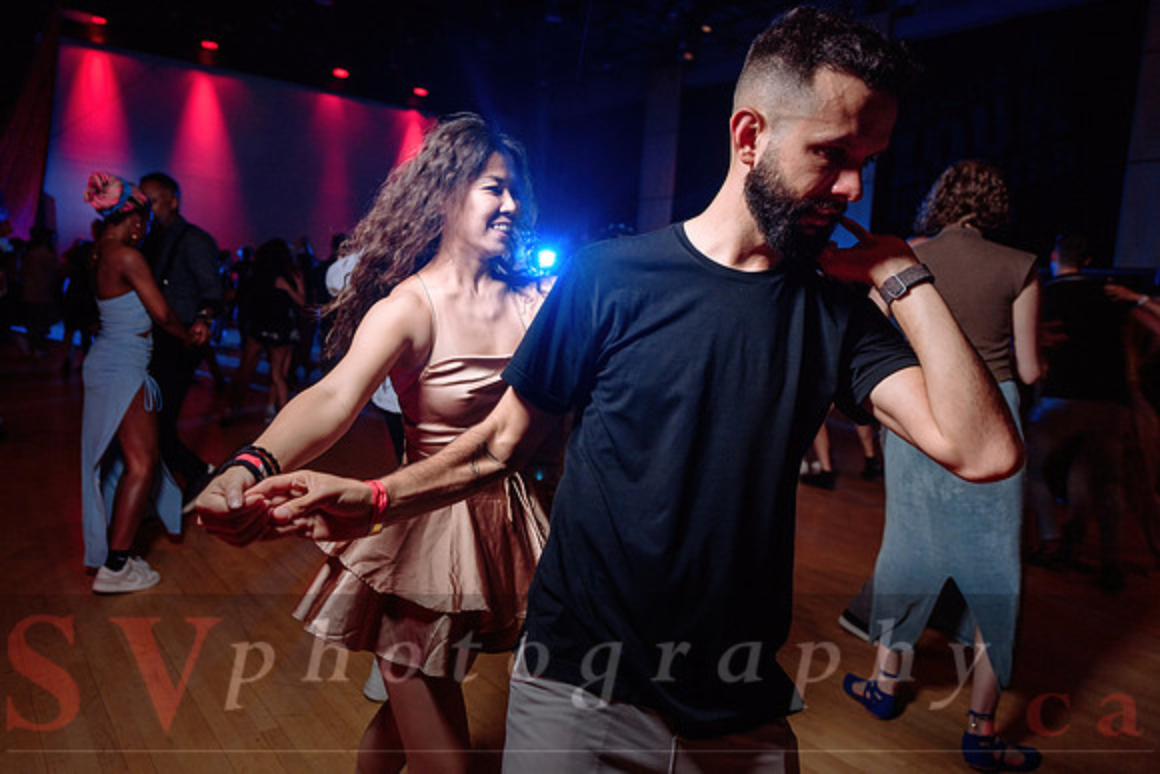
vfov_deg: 50.5
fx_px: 820
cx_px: 545
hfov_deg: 70.5
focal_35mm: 25
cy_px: 367
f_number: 3.2
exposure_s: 1/50
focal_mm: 24
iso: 800
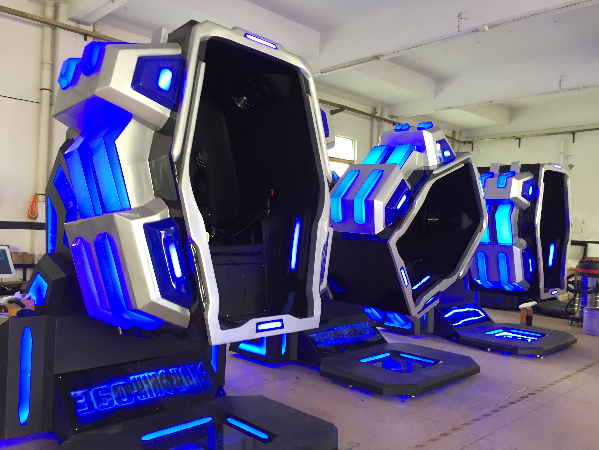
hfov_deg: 61.7
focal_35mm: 29
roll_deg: -3.3
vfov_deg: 48.2
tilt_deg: +1.0
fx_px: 502
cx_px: 300
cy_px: 225
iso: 100
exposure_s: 1/33
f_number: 2.2
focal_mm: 4.15
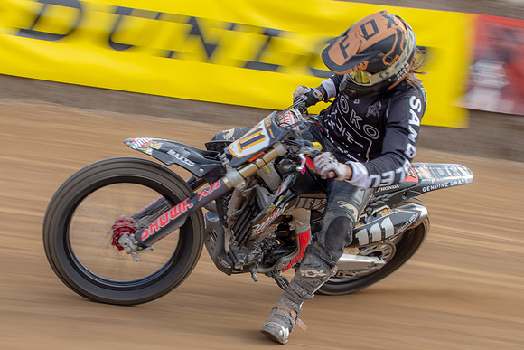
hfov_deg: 16.7
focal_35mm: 122
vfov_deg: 11.2
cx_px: 268
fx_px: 1781
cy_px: 166
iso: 160
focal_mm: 56
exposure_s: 1/100
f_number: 11
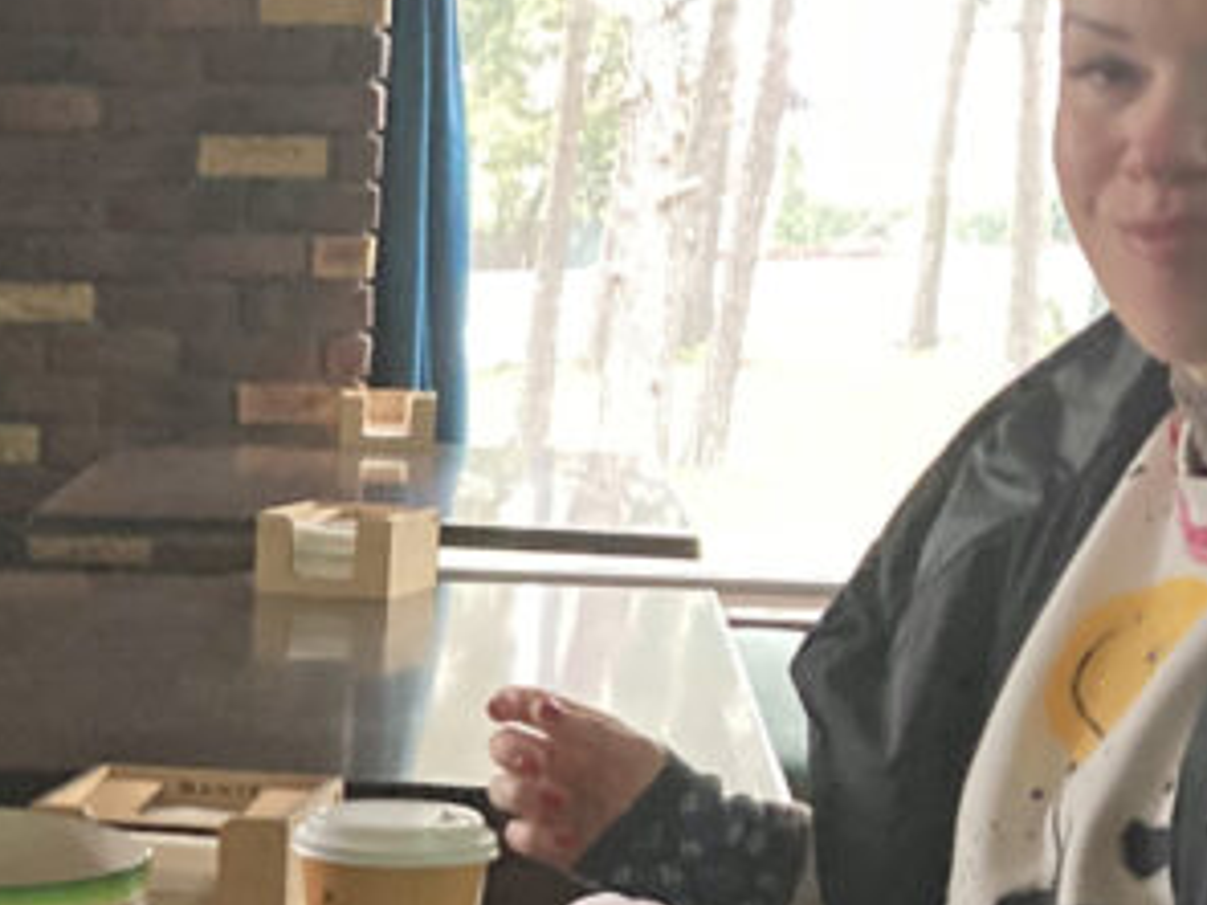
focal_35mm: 97
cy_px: 913
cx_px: -261
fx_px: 3382
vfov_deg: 15.0
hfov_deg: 19.0
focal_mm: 3.99
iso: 640
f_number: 1.8
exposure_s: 1/30
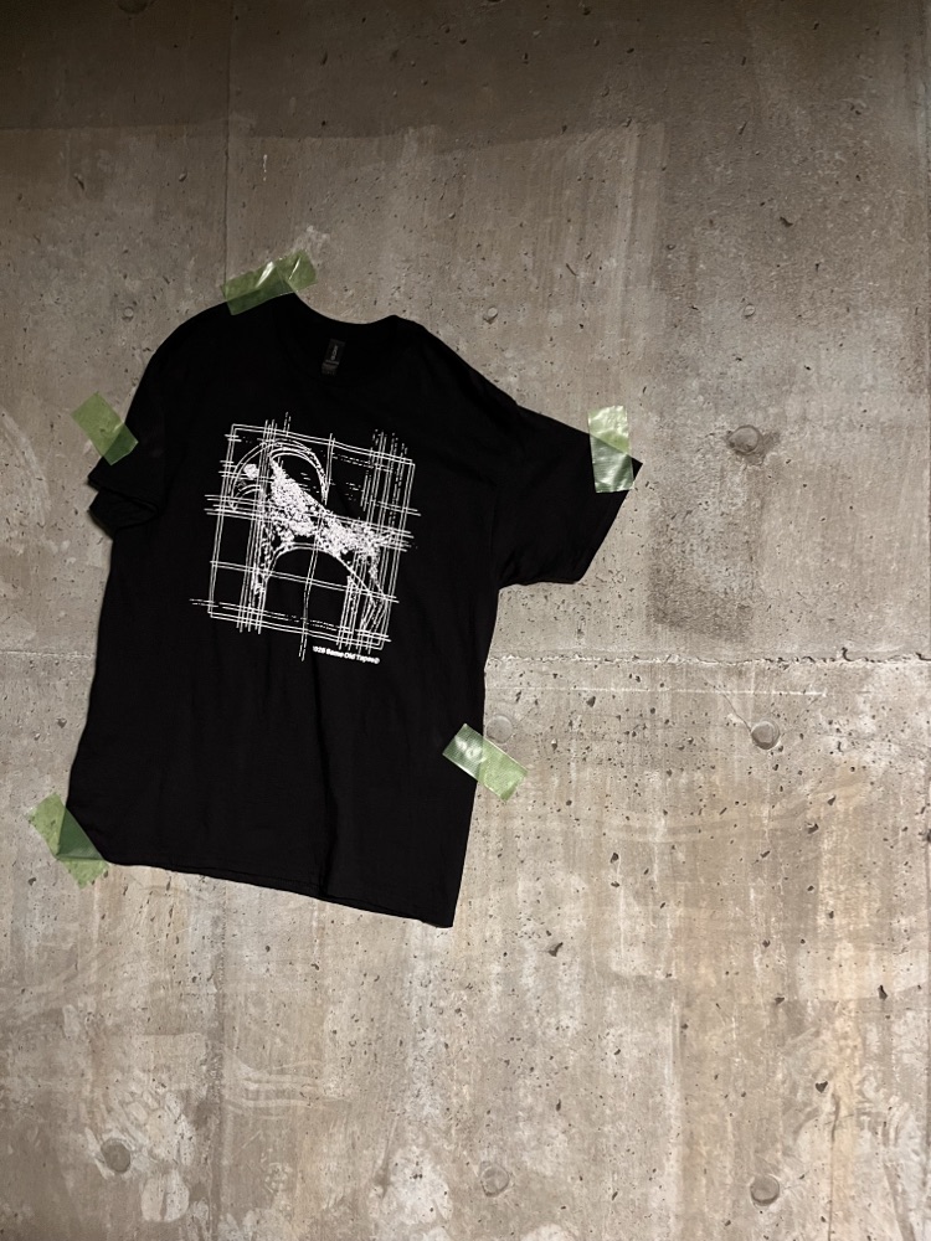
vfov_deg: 67.3
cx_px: 466
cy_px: 620
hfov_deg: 53.1
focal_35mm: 26
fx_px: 932
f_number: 1.6
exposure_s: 1/30
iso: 640
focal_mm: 5.1
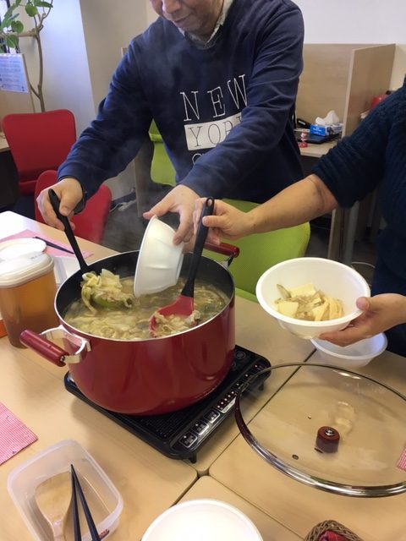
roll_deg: +1.4
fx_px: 454
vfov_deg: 61.7
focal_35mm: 29
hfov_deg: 48.2
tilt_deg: -29.0
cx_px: 203
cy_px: 270
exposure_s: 1/30
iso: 25
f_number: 2.2
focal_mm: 4.15
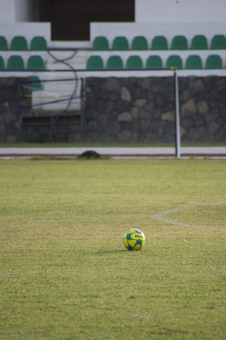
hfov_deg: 3.1
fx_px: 4237
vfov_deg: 4.6
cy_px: 170
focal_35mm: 450
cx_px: 113
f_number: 5.6
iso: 500
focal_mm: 300
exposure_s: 1/1000
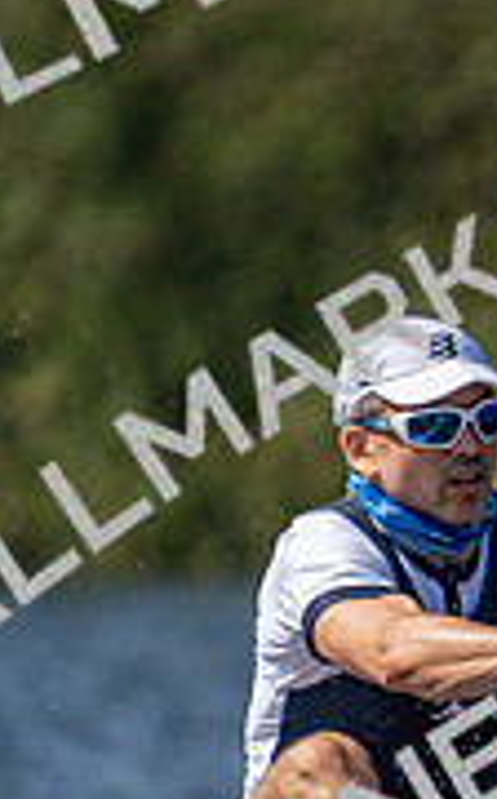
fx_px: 42961
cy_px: 646
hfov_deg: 0.7
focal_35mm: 1976
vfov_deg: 1.1
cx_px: 1282
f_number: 6.3
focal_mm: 600
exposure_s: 1/2000
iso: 250
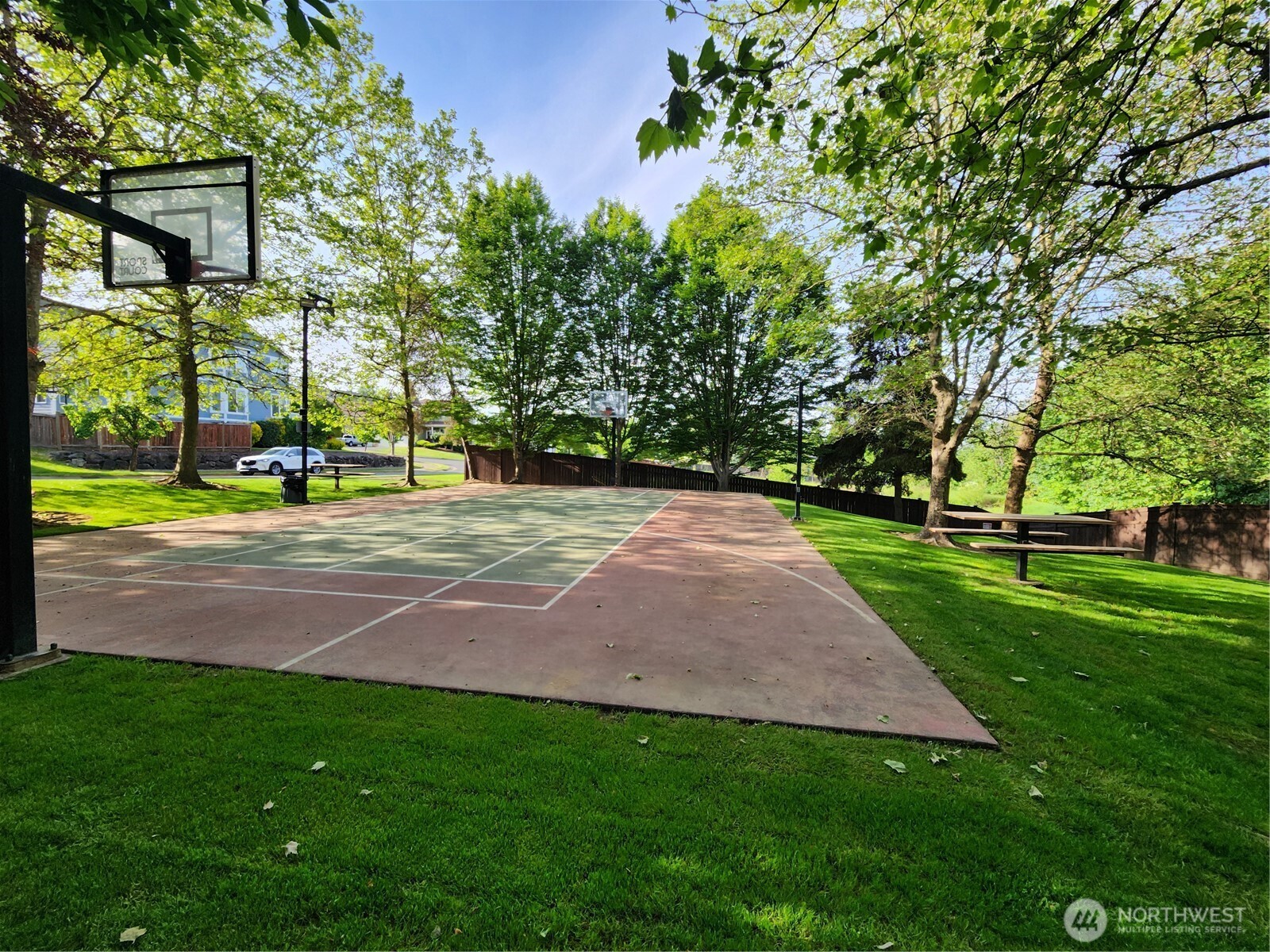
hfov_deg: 106.2
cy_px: 476
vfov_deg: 89.9
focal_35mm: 13
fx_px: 477
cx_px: 635
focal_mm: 2.2
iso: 50
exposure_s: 1/423
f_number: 2.2
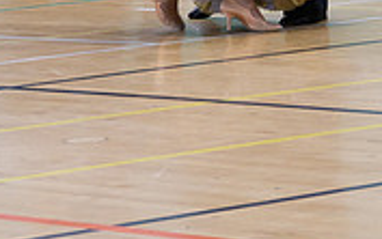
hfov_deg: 6.7
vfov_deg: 4.2
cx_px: 268
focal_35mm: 311
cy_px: -156
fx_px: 3241
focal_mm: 62
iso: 640
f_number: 4
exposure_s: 1/100
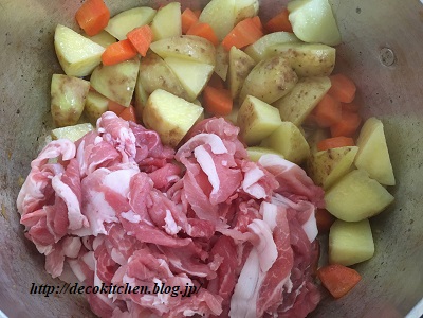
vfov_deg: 48.2
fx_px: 354
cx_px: 212
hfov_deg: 61.7
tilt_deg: -70.8
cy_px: 159
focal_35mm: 29
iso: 200
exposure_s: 1/17
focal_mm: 4.15
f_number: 2.2
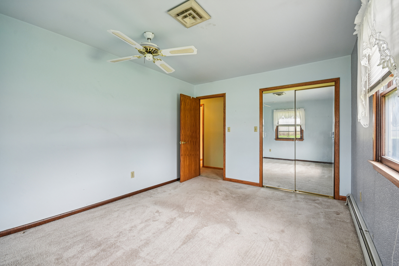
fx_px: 166
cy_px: 133
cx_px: 200
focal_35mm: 15
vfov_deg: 77.3
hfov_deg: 100.4
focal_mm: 10
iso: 400
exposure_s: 1/13
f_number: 8
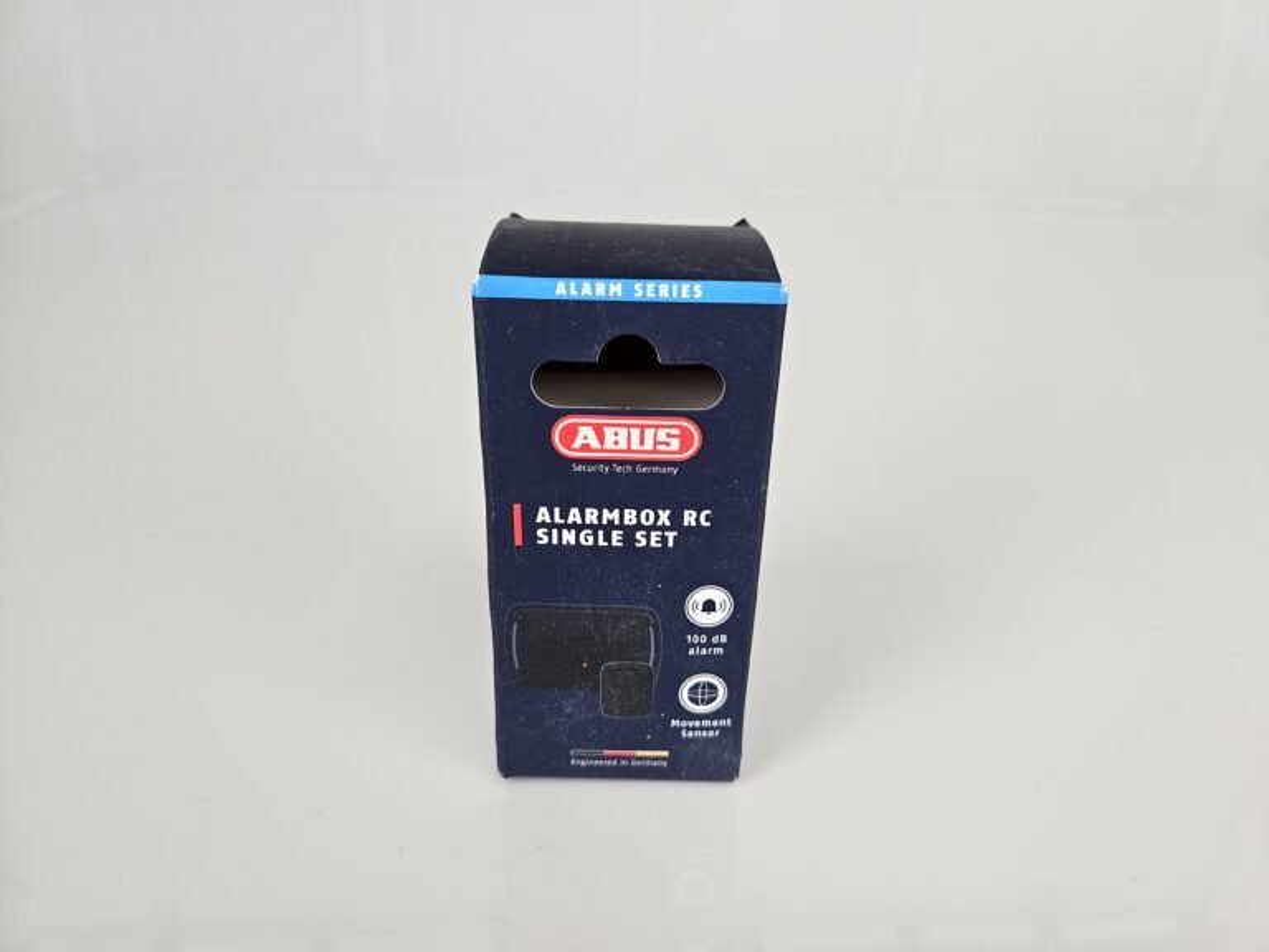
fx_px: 843
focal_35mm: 23
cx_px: 634
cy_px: 476
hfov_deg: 73.9
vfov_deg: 58.9
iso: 100
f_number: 1.8
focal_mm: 5.4
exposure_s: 1/359
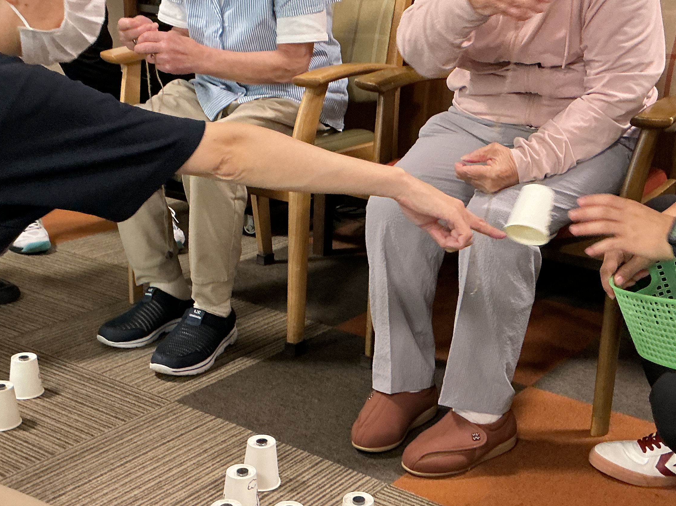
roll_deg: -1.8
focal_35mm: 52
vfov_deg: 28.0
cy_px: 261
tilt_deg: -18.2
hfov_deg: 36.8
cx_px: 367
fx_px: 1015
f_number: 1.8
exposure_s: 1/40
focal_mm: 3
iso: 200
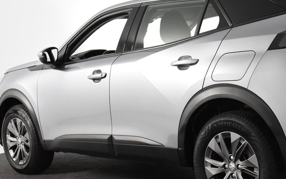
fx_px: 522
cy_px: 92
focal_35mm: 67
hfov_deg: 30.1
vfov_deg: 19.4
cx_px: 218
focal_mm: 26
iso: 1600
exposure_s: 1/80
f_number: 4.5
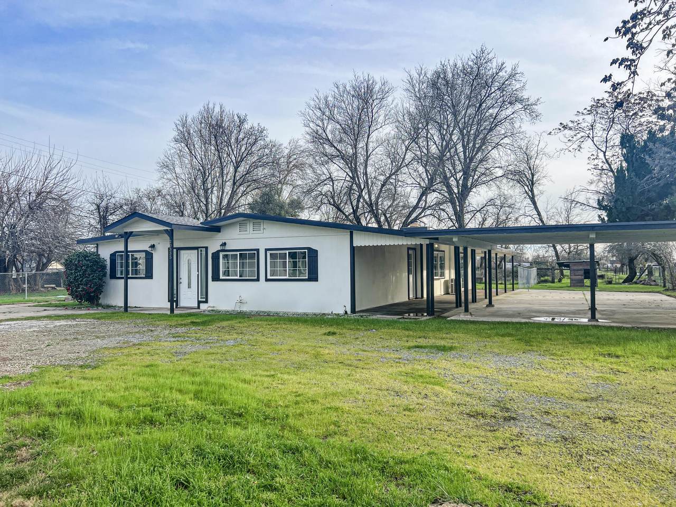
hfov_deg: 67.3
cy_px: 254
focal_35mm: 26
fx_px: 508
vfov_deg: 53.1
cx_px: 338
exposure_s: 1/1808
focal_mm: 5.7
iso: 50
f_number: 1.5
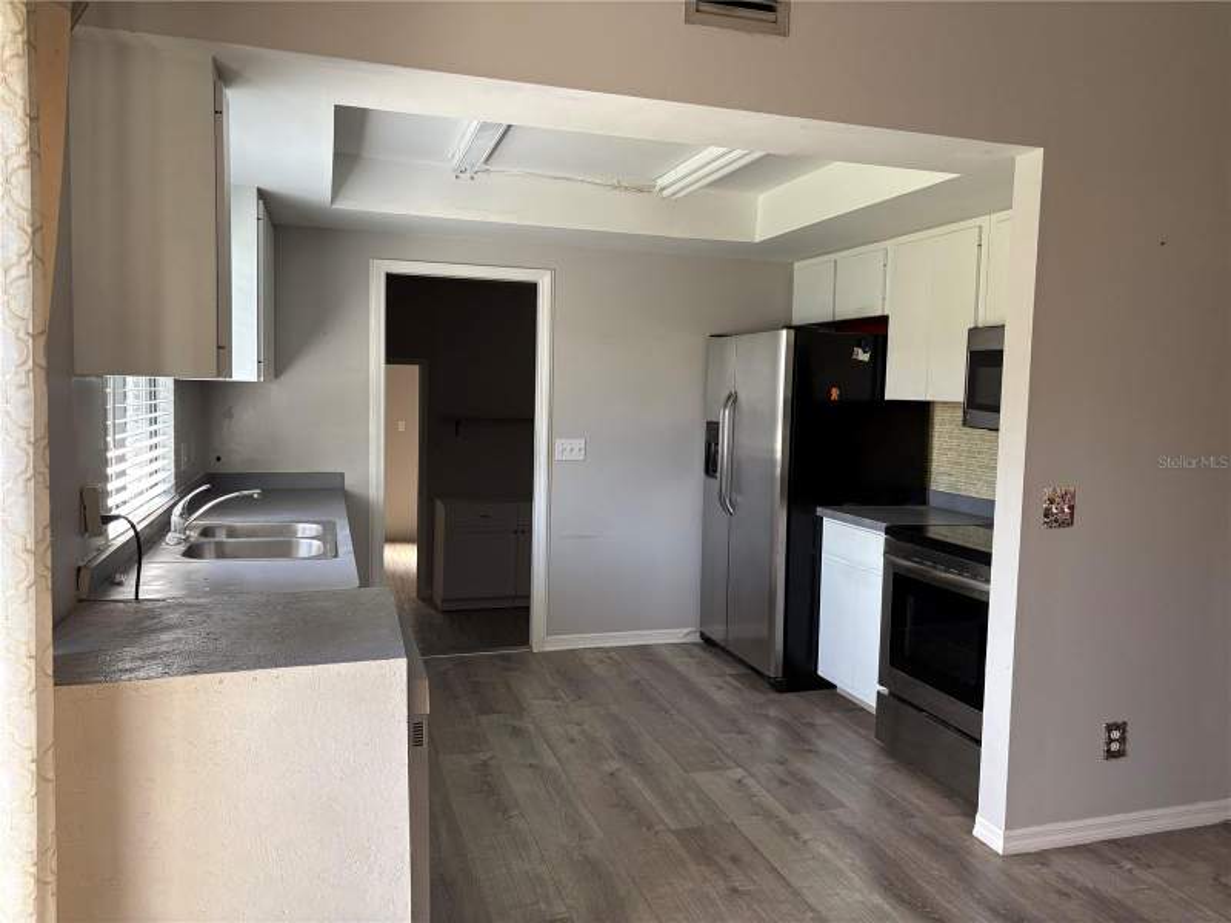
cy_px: 462
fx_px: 925
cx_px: 616
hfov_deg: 67.3
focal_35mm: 26
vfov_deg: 53.1
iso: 100
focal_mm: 5.96
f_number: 1.6
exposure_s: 1/121
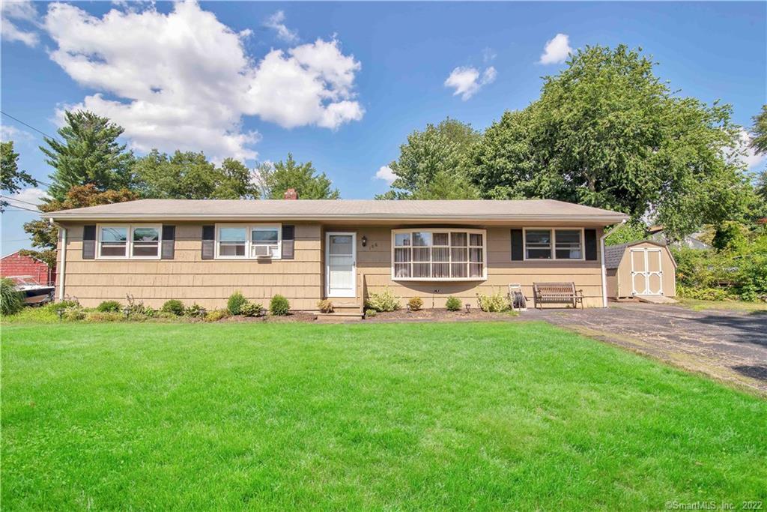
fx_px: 341
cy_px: 256
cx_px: 384
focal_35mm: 16
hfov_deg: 96.7
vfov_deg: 73.8
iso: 200
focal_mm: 16
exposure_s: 1/400
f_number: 10
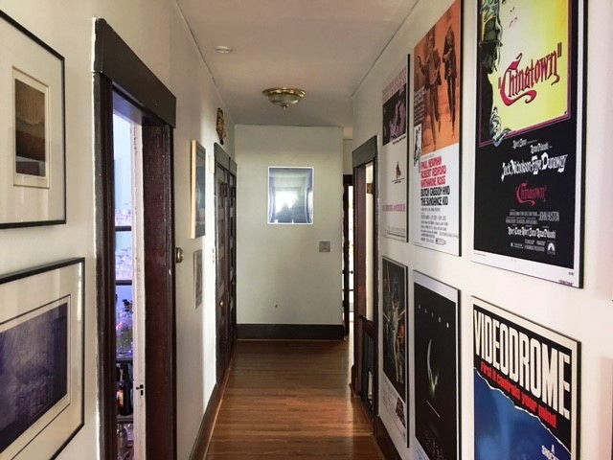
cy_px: 230
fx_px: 514
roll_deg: +0.0
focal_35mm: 29
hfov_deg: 61.7
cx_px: 306
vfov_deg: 48.2
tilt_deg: -1.7
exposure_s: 1/8
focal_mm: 4.15
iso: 80
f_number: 2.2
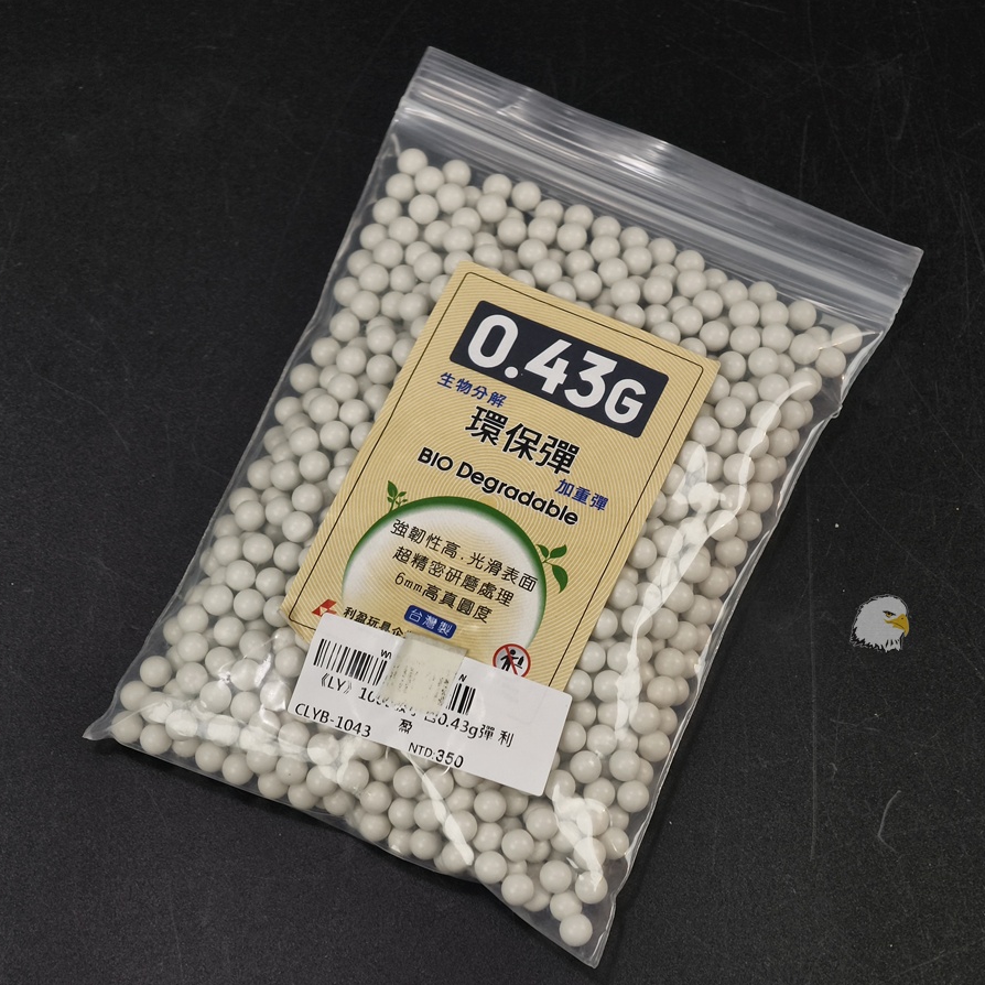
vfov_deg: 17.2
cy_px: 492
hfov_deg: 17.2
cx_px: 468
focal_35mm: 101
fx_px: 3252
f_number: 2.67
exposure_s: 1/40
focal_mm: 22.48
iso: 510
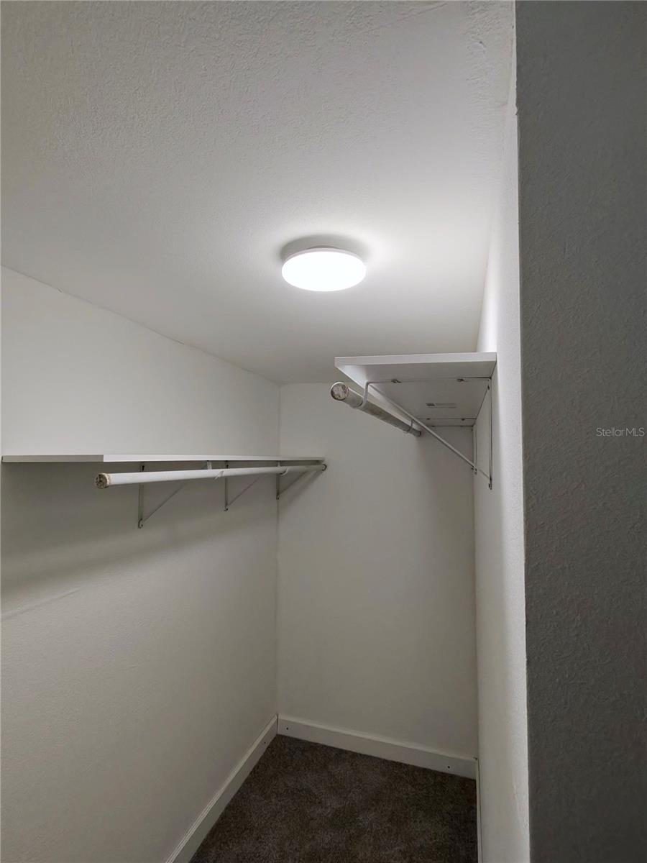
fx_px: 324
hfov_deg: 89.9
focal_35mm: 13
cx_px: 324
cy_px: 432
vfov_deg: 106.2
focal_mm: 2.24
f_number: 2.2
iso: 154
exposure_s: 1/59.9
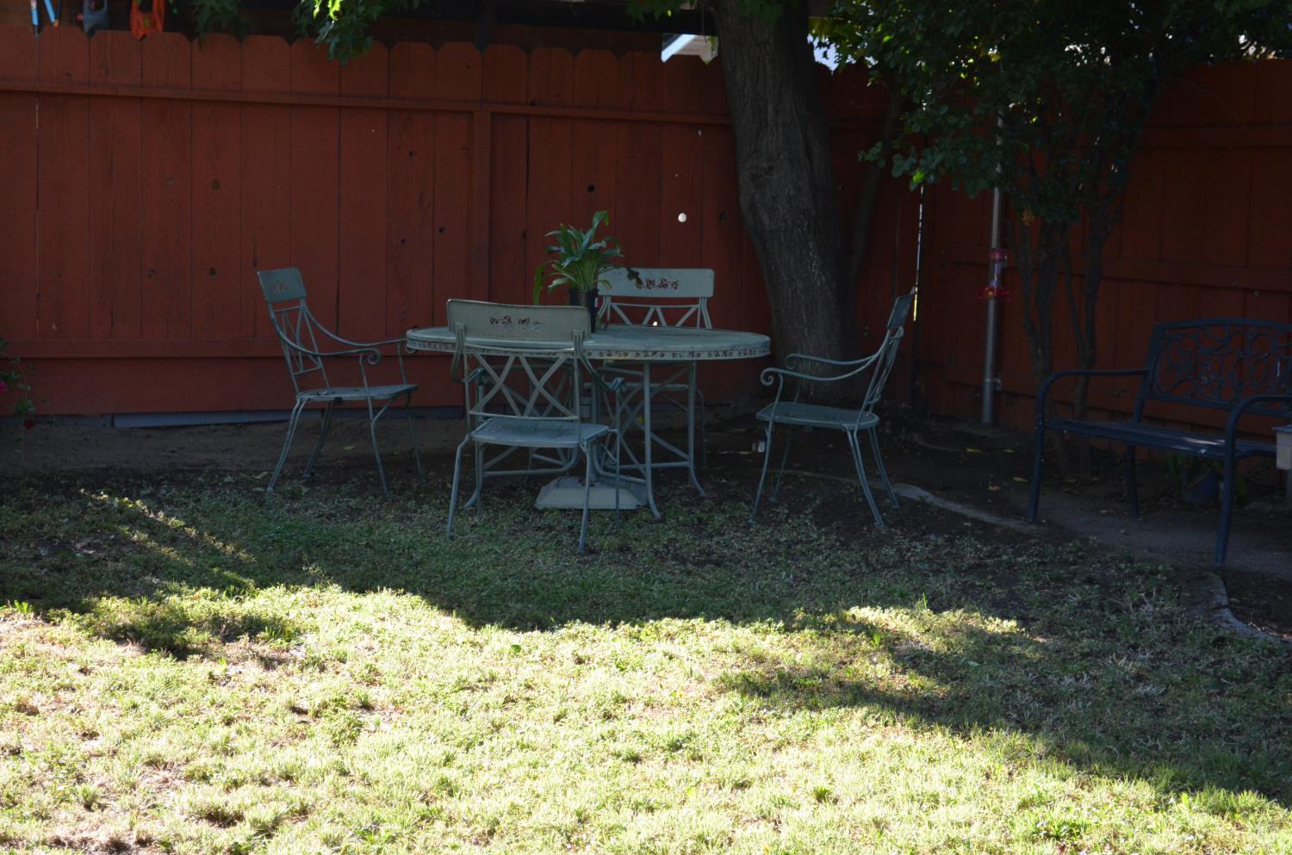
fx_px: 2578
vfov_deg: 18.8
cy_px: 428
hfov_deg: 28.1
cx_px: 646
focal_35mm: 72
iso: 900
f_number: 5.3
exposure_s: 1/500
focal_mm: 48
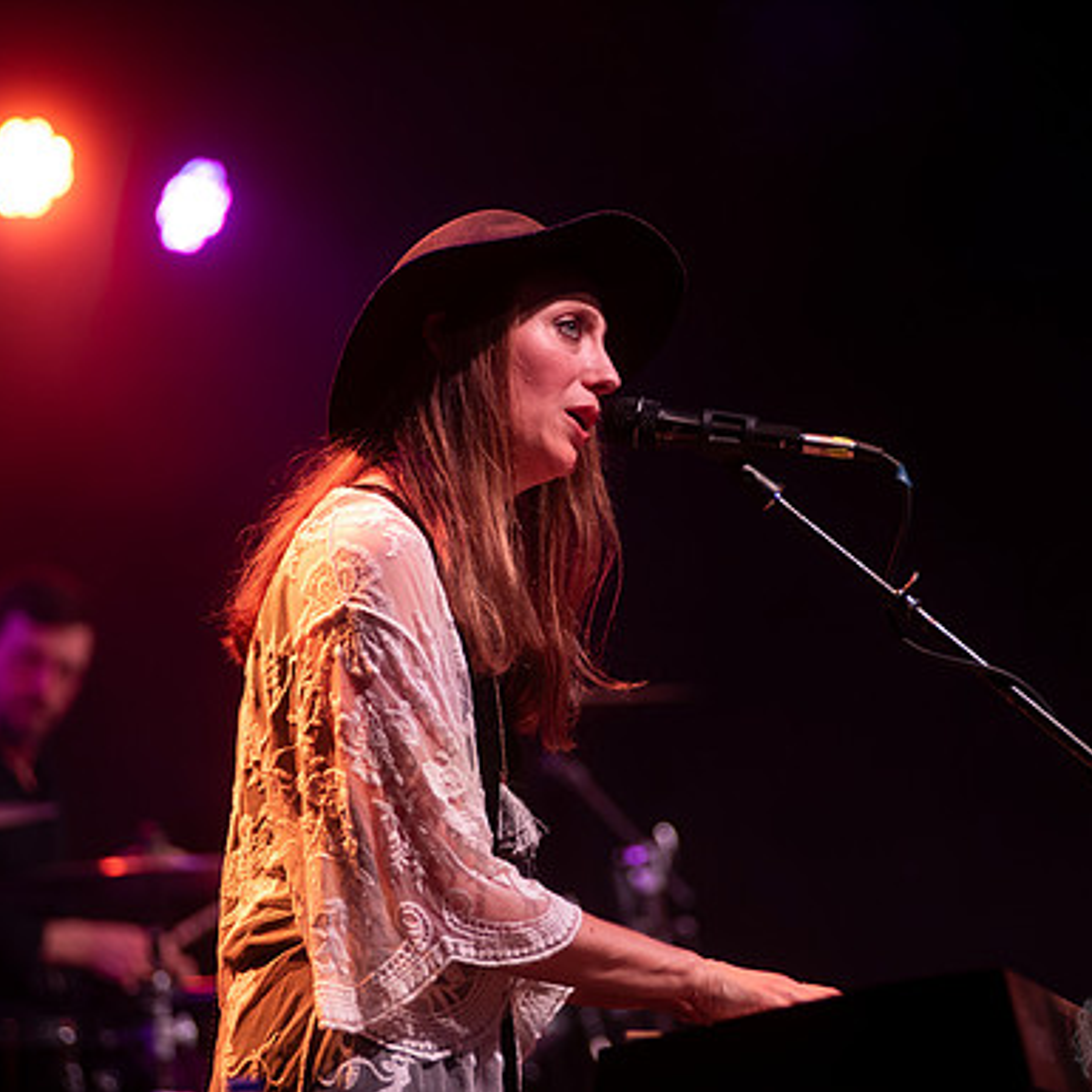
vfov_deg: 10.1
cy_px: 546
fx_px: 6174
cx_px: 587
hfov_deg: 10.1
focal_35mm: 173
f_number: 3.2
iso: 1000
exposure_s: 1/250
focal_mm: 135
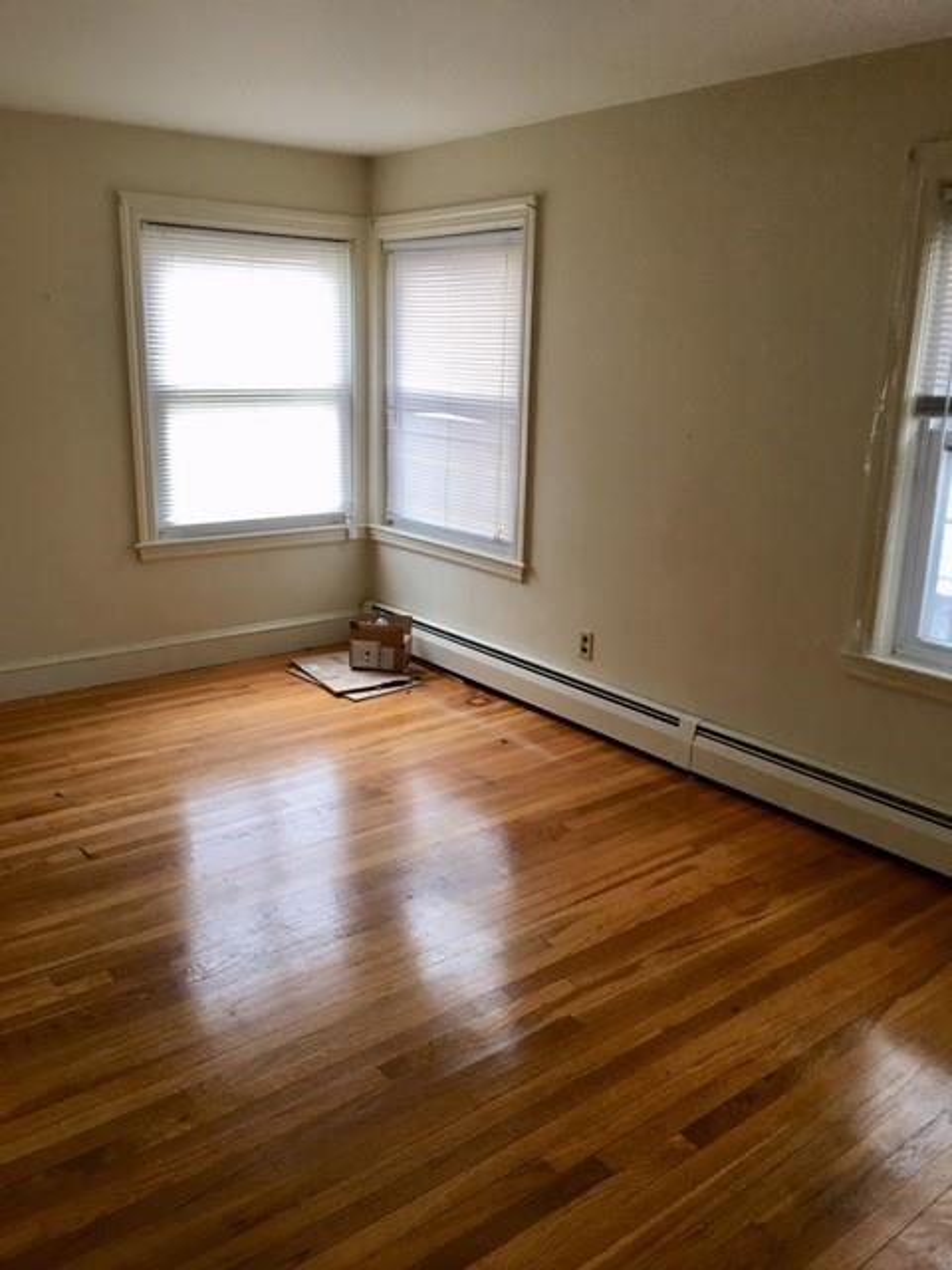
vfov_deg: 61.7
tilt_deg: -13.4
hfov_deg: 48.2
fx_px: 1063
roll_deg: +0.0
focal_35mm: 29
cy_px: 635
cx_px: 476
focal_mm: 4.15
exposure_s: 1/30
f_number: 2.2
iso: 40
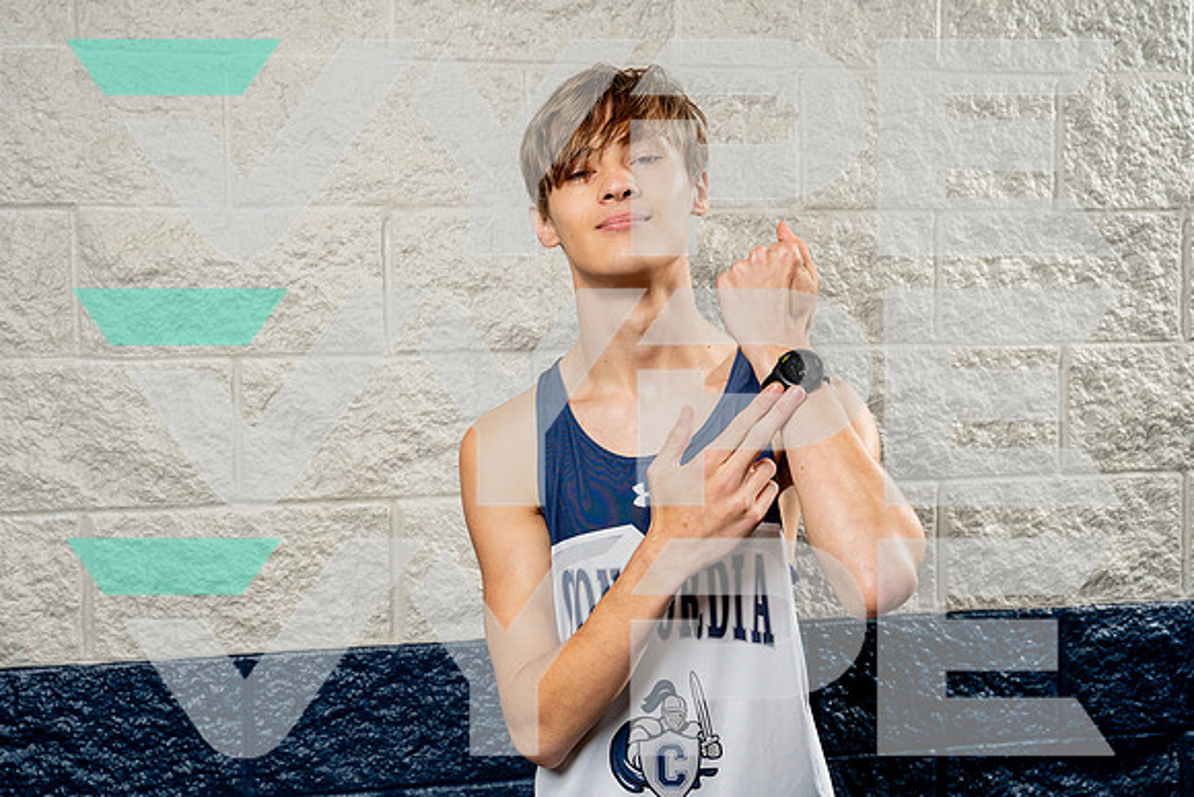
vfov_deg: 34.3
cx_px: 576
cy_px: 393
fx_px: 1290
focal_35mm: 39
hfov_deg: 49.7
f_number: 5.6
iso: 250
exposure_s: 1/250
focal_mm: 37
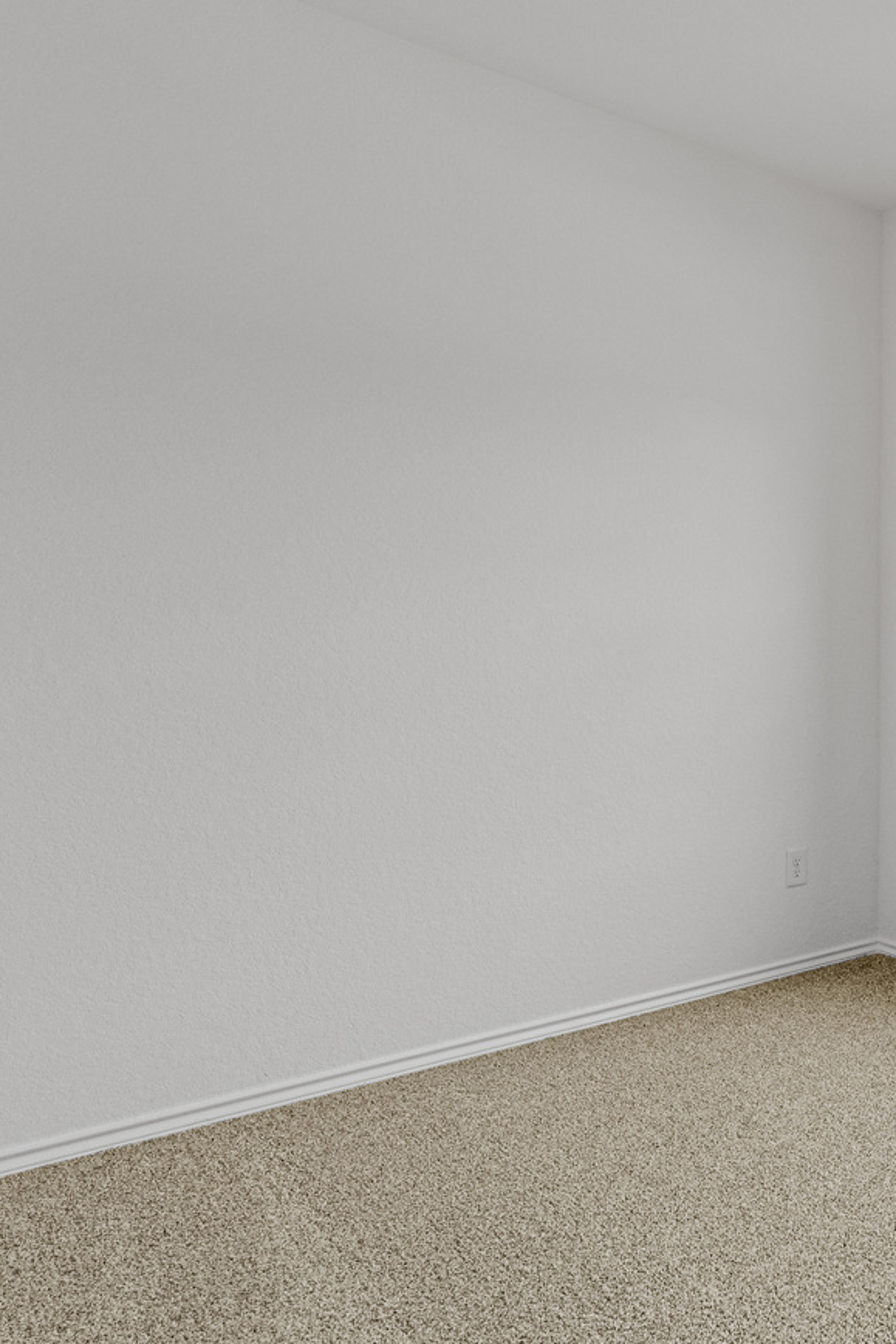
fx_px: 1087
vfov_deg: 63.3
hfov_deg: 38.2
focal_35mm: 29
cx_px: 956
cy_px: 615
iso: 1000
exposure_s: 1/50
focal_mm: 15.6
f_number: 5.6
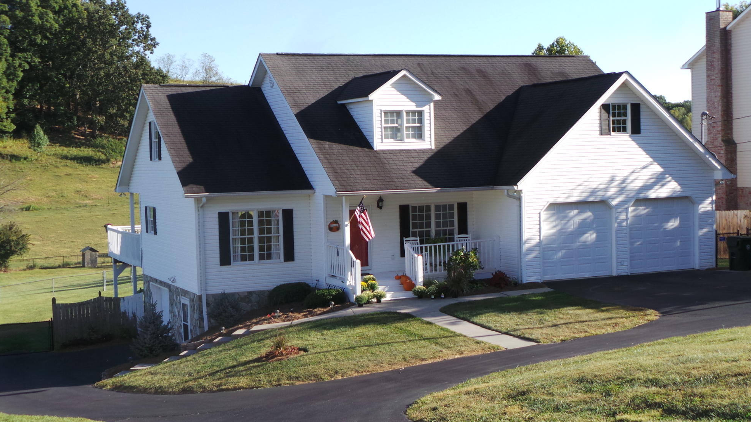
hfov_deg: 37.2
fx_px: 1115
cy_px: 222
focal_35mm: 56
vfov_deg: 21.4
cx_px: 377
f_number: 3.8
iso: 100
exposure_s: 1/320
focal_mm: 9.2
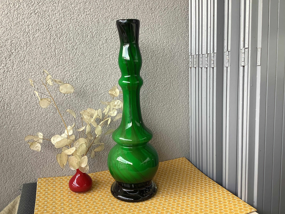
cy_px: 107
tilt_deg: -7.9
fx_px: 255
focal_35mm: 31
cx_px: 142
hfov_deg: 58.4
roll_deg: +1.3
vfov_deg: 45.4
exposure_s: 1/50
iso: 50
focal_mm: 3.3
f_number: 2.4
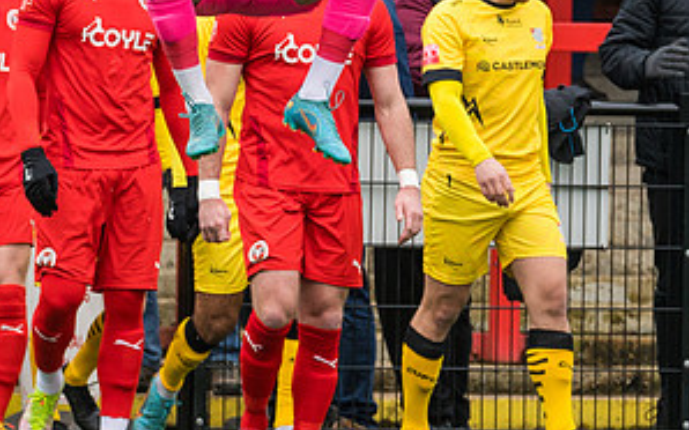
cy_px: 124
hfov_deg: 2.6
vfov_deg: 1.6
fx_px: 15073
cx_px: 273
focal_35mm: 803
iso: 800
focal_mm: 270
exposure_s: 1/400
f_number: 5
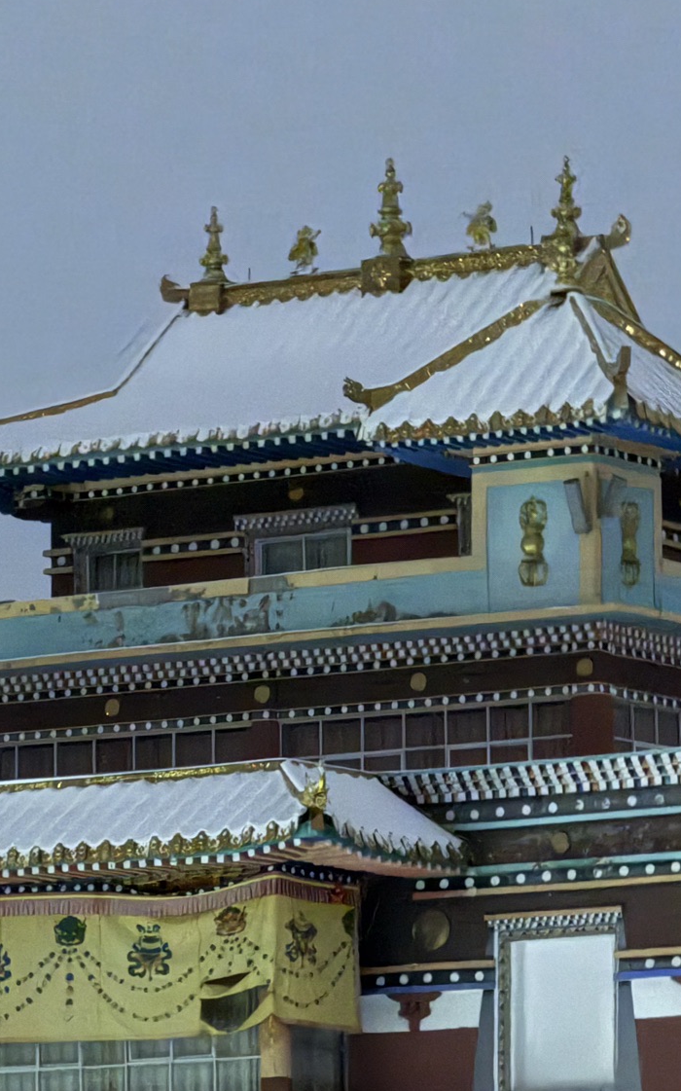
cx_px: 64
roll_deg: +0.0
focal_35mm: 227
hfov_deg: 5.8
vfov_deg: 9.2
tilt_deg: +6.2
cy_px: 688
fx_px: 6745
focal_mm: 15.66
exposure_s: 1/2
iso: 2500
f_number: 2.8
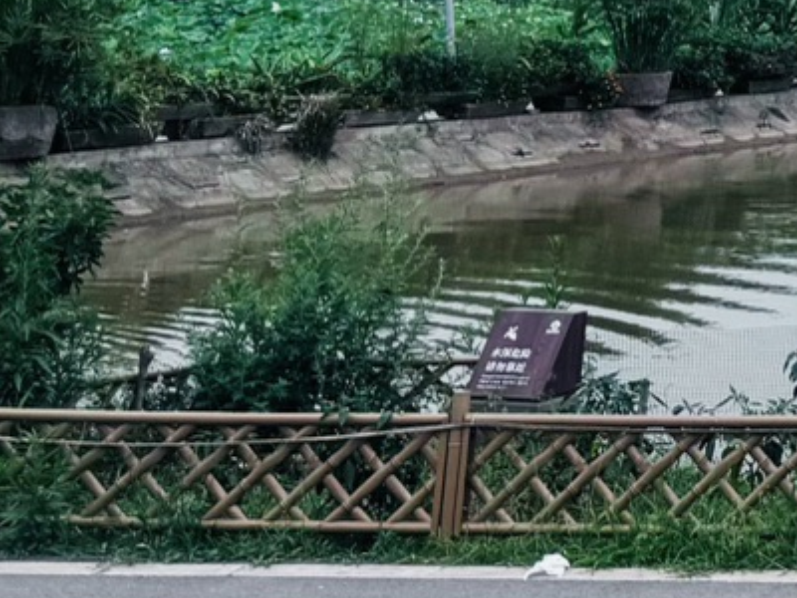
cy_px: -492
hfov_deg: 13.5
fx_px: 2763
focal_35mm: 120
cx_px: 1704
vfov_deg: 11.4
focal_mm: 6.76
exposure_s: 1/5348
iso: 80
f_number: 1.78
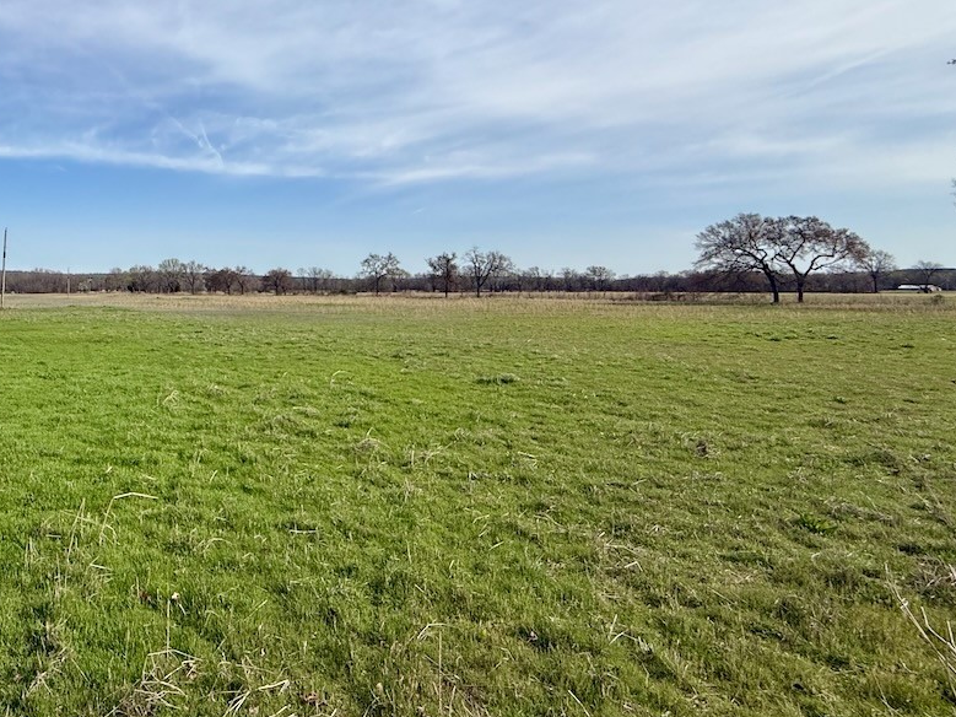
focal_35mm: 23
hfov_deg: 67.3
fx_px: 635
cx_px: 198
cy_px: 254
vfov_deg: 57.9
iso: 50
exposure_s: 1/2611
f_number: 2.2
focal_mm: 2.22
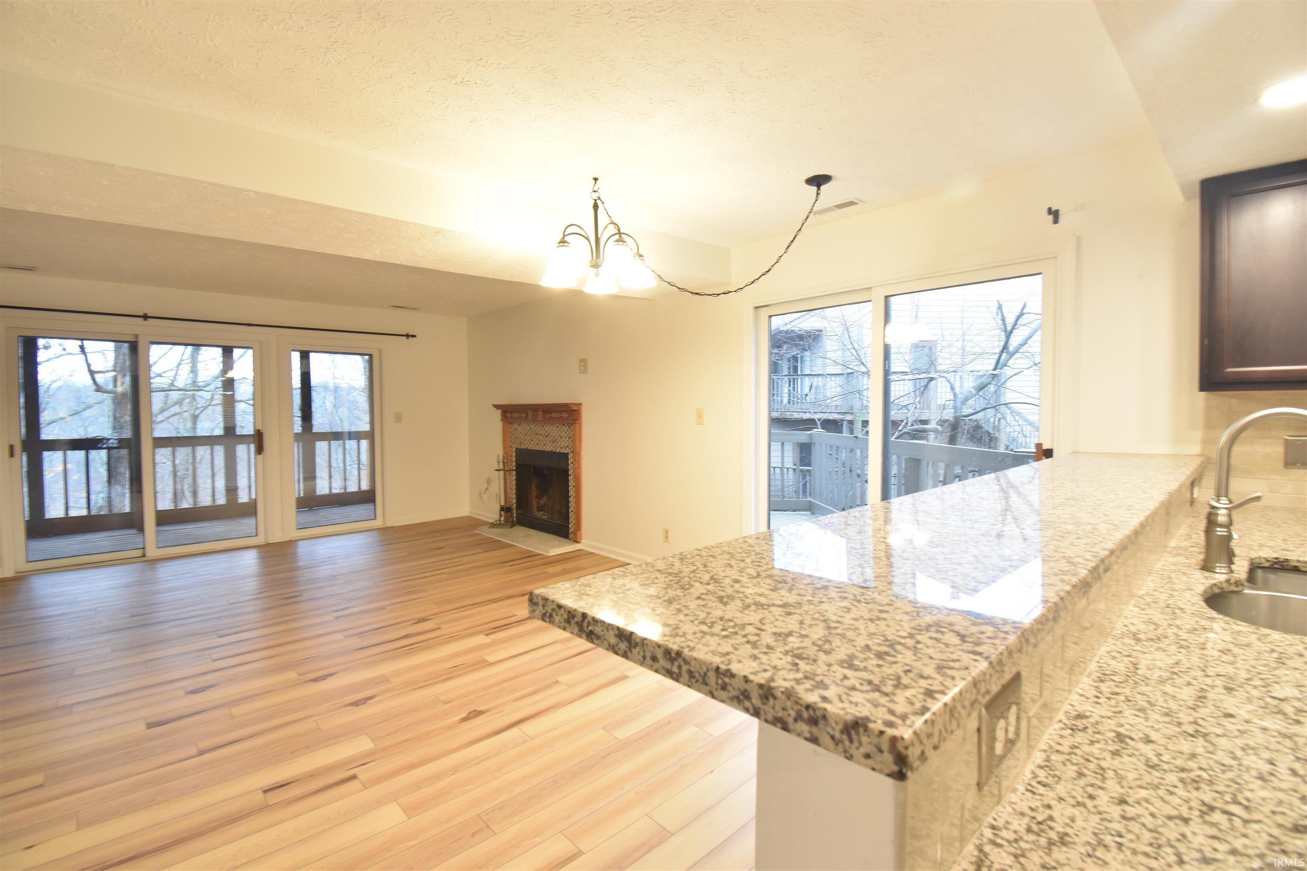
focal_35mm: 15
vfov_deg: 77.3
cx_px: 654
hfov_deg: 100.4
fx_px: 545
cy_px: 436
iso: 400
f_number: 8
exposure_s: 1/4
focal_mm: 10
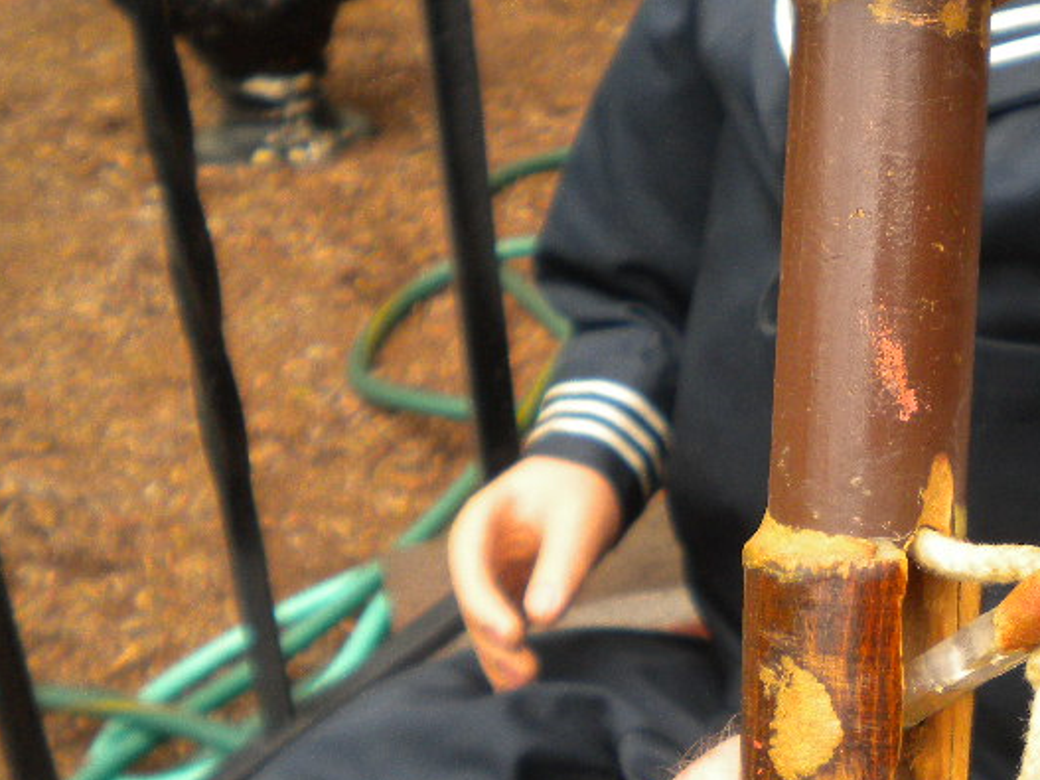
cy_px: 537
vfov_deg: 21.5
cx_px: 928
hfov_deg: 27.6
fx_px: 2043
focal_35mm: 68
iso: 180
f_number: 3.1
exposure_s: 1/496
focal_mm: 6.3
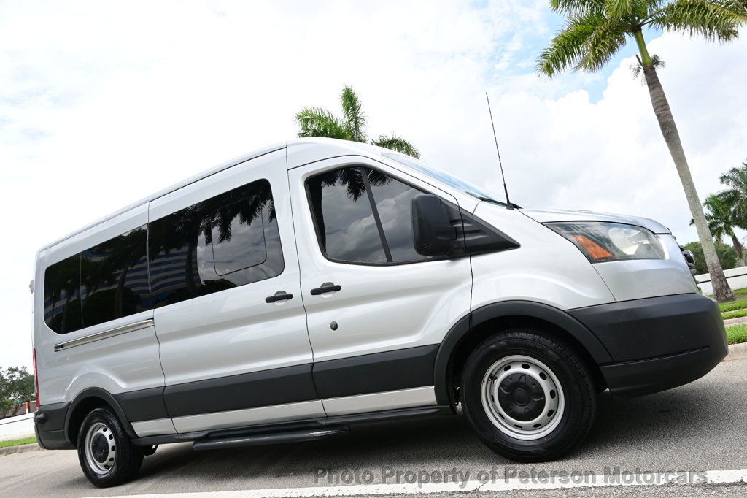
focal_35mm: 24
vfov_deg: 53.1
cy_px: 249
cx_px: 374
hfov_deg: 73.8
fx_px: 498
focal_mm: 16
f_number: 6.3
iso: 100
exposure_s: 1/160
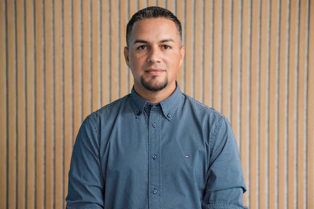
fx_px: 715
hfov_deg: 24.8
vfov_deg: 16.7
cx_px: 155
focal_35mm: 82
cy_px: 110
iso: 4000
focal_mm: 70
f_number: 2.8
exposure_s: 1/250
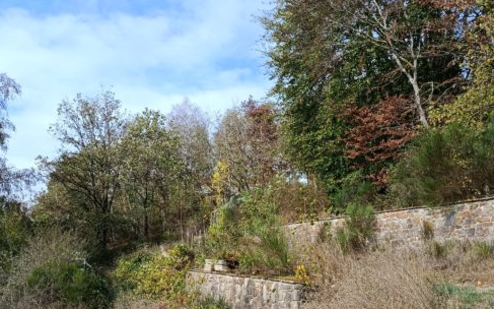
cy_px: 235
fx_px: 458
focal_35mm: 34
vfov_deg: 36.3
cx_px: 243
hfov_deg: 56.7
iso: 50
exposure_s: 1/297
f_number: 1.7
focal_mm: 5.24
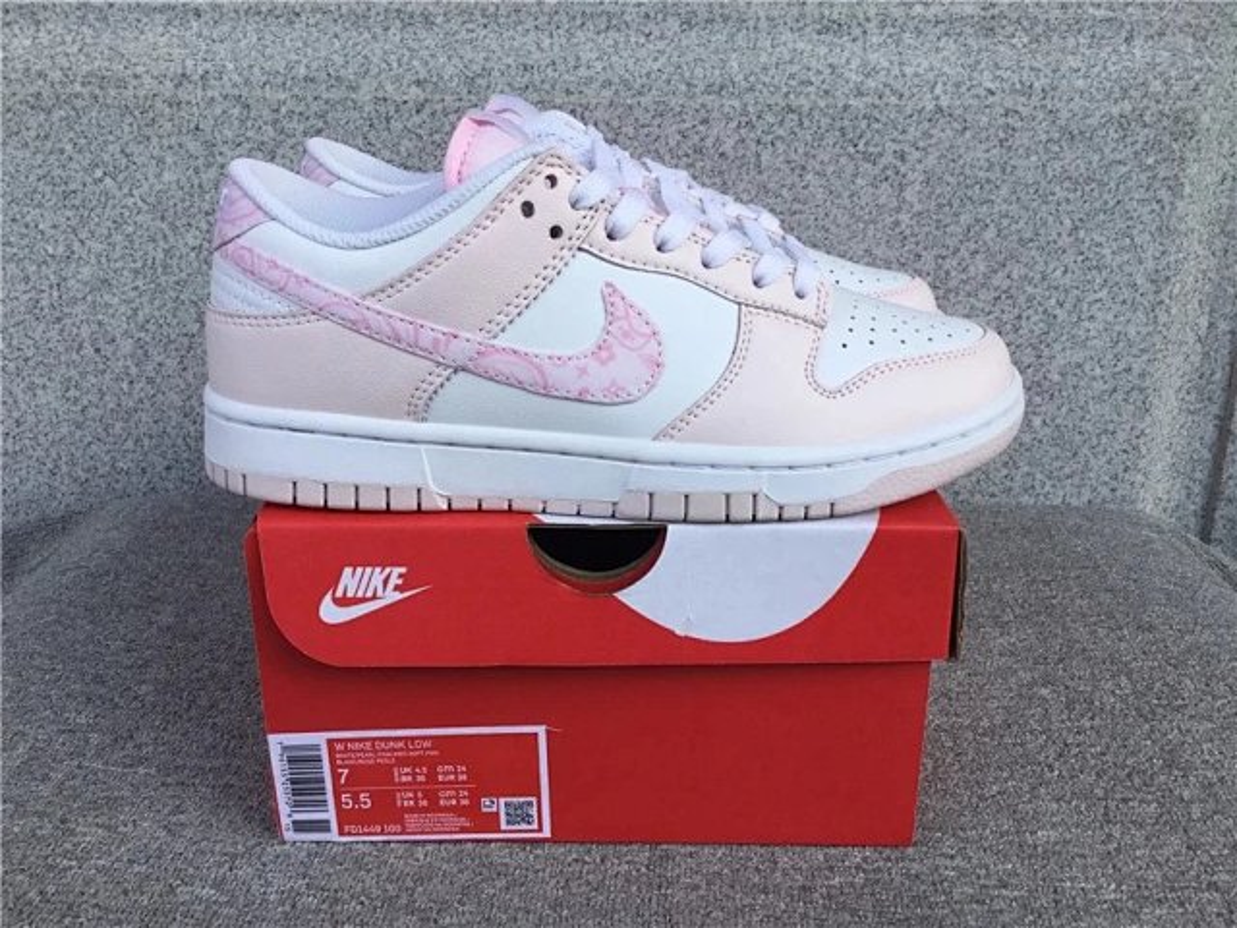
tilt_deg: -17.8
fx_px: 1108
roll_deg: -0.3
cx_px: 618
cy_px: 464
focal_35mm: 31
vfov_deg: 45.4
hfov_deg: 58.4
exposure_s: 1/558
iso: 25
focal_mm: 3.3
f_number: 2.4
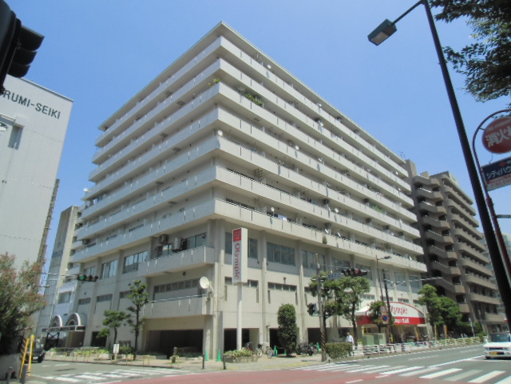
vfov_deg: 56.8
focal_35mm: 24
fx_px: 354
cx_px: 256
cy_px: 192
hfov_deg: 71.6
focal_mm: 4.24
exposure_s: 1/800
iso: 64
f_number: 3
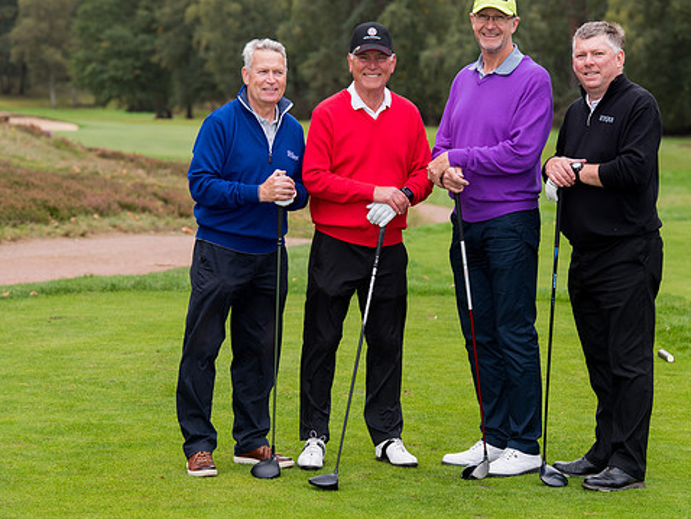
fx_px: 2796
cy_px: 241
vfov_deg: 10.6
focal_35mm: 140
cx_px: 374
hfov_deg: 14.1
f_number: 5.6
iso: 400
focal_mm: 120
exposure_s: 1/250
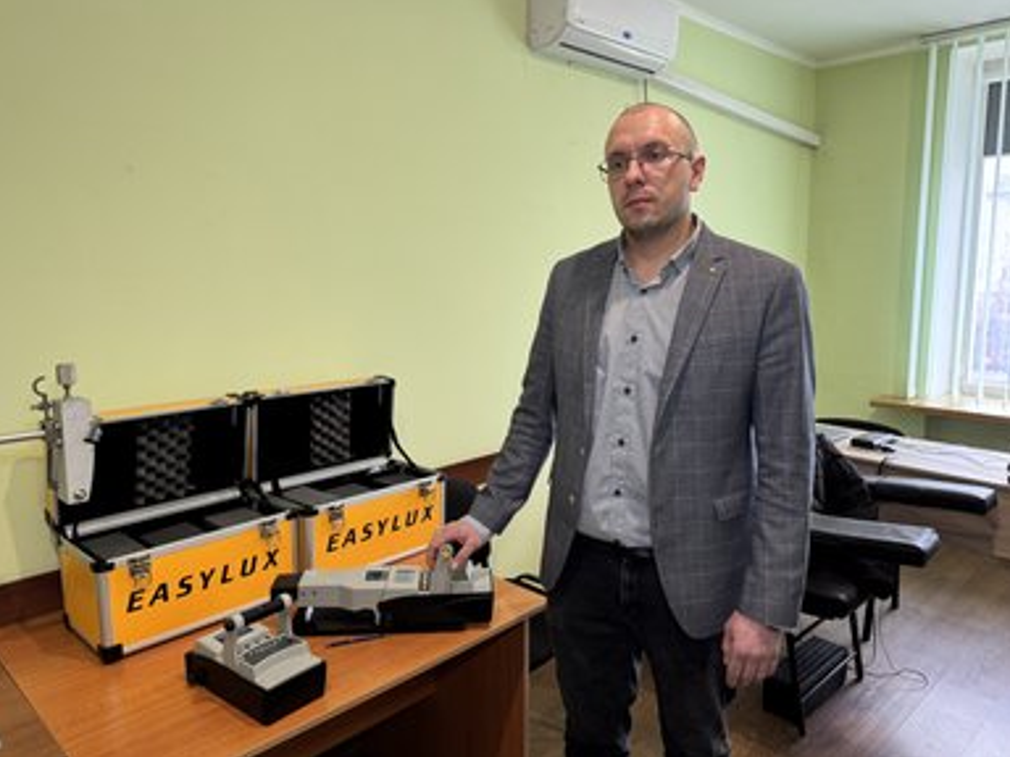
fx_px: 729
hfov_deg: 69.4
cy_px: 368
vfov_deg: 54.9
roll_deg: +0.7
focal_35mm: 25
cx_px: 500
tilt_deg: -8.8
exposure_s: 1/50
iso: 250
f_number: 1.78
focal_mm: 6.76
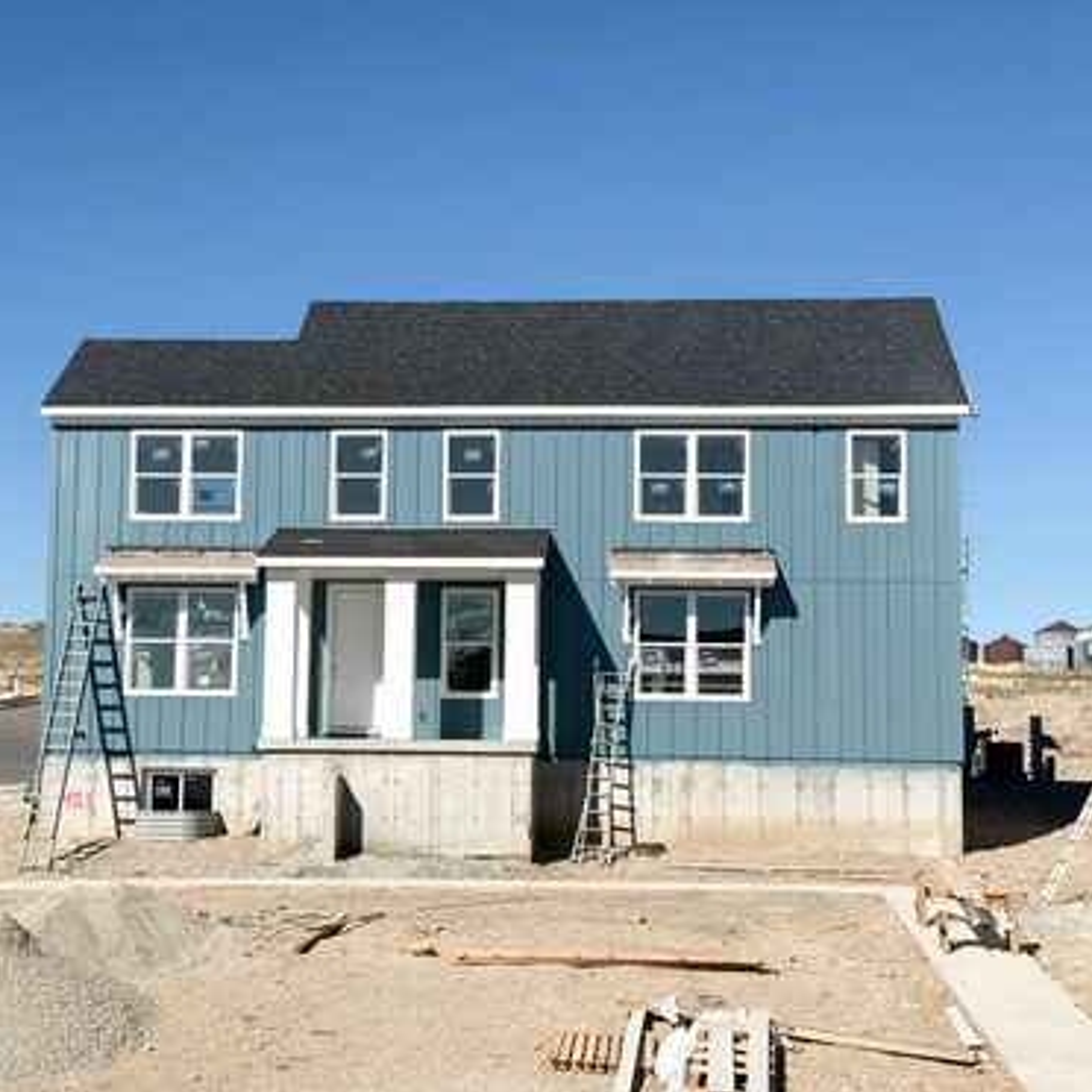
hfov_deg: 30.0
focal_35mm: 57
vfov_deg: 30.0
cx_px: 470
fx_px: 2034
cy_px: 545
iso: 64
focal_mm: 6.76
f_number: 1.78
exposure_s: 1/11364
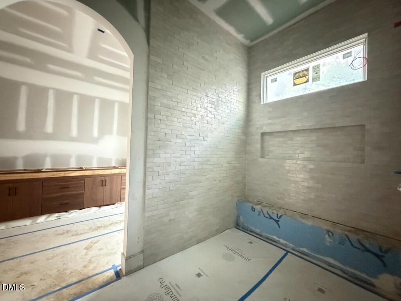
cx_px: 200
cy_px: 150
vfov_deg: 85.7
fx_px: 162
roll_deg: -1.2
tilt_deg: +0.4
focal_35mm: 14
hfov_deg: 102.1
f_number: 2.2
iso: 3200
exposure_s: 1/20
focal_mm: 2.22
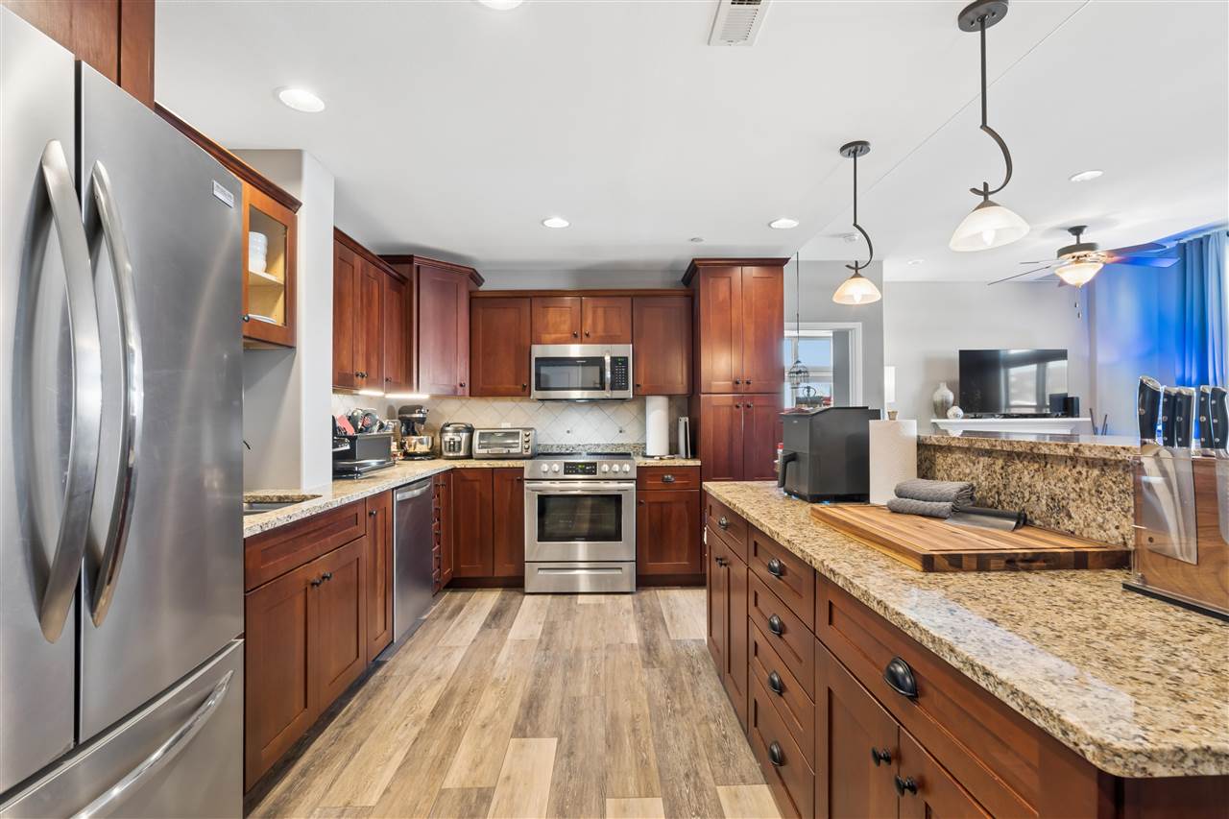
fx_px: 580
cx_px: 614
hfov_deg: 93.3
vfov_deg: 70.4
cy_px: 410
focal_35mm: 17
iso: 400
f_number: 9
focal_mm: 17
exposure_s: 1/4
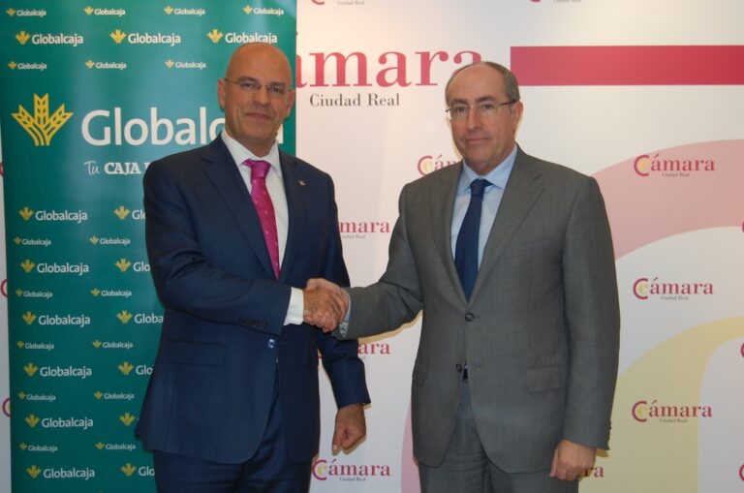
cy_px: 246
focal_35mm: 57
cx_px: 372
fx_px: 1176
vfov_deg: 23.7
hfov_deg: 35.1
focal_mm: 38
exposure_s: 1/60
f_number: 4.8
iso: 400
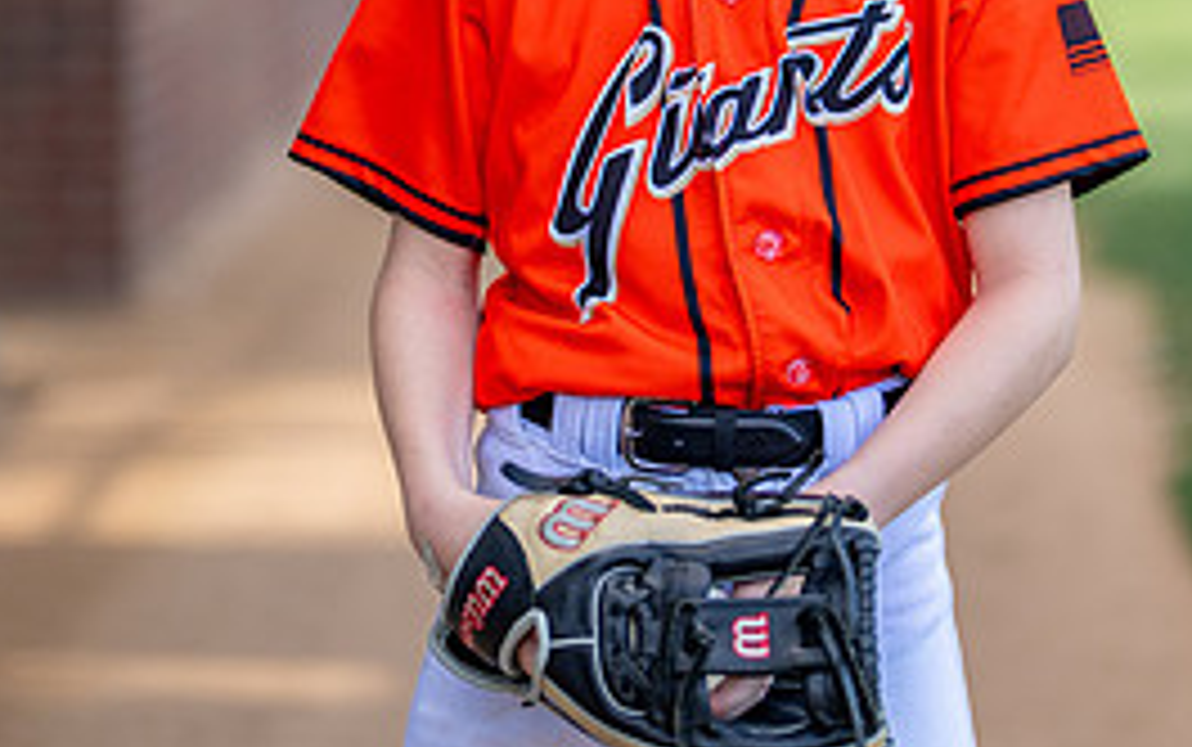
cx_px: 738
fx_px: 4161
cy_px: 44
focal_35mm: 128
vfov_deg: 10.2
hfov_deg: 16.3
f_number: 1.2
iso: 125
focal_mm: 50
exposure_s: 1/2500
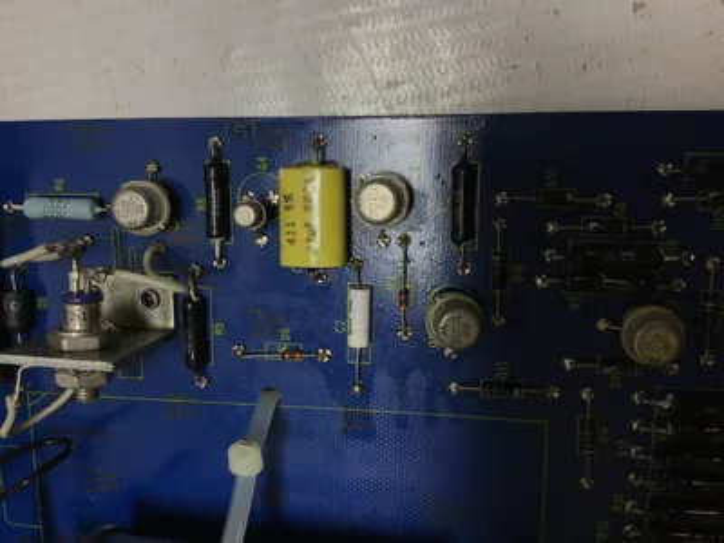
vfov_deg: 45.4
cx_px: 362
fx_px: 648
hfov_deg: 58.4
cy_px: 272
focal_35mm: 31
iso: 25
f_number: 2.4
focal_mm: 3.3
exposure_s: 1/275
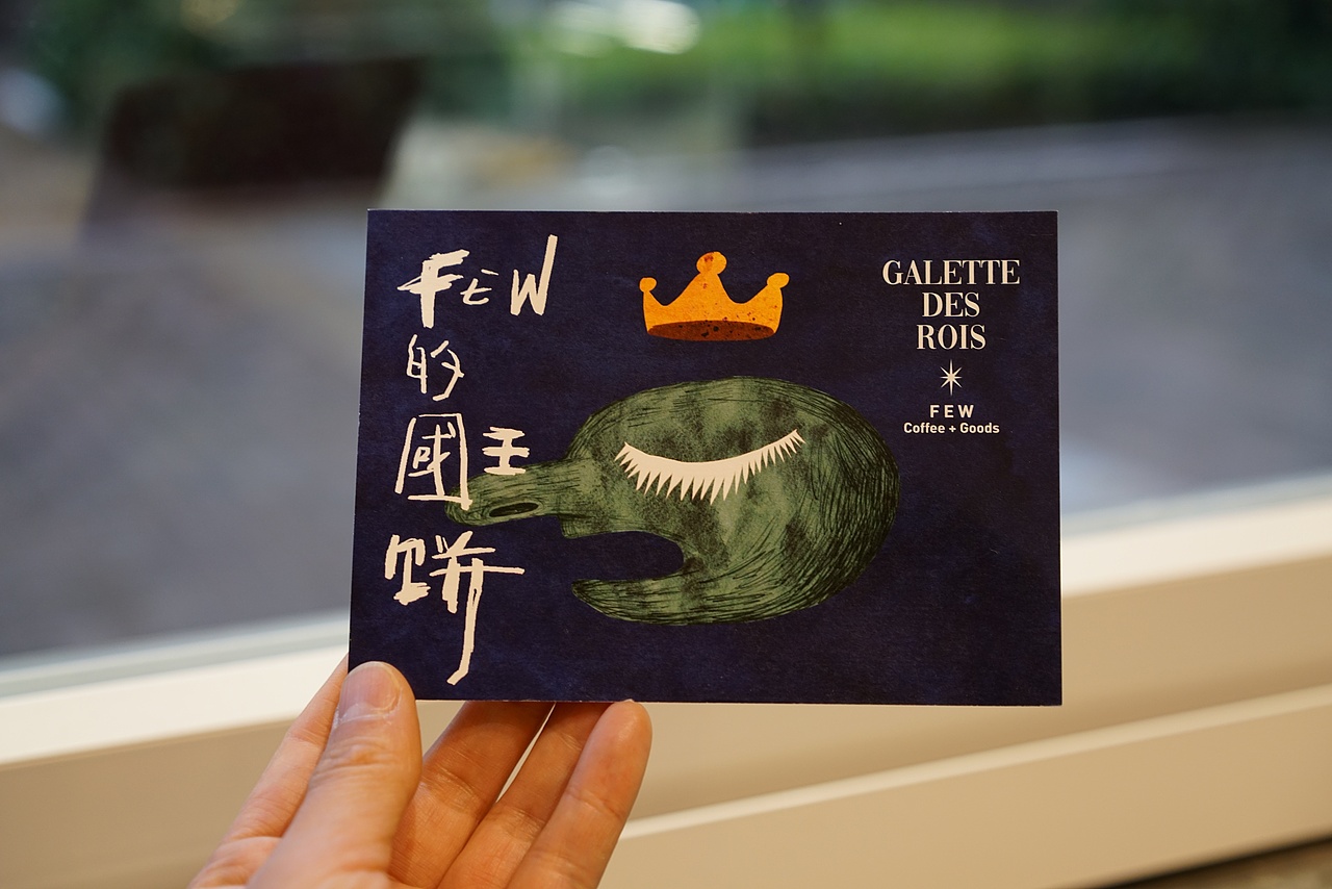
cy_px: 444
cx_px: 666
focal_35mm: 55
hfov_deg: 36.2
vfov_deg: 24.6
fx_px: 2035
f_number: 4.5
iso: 800
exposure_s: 1/60
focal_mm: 55
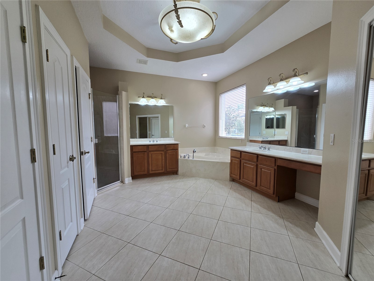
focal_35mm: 13
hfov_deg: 106.2
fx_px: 140
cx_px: 187
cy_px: 140
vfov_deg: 89.9
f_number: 2.2
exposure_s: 1/125
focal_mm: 2.2
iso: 50
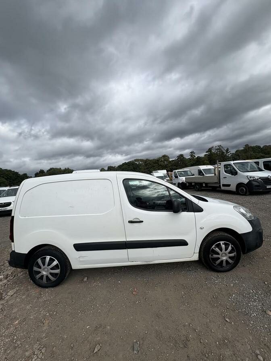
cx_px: 136
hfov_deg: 85.7
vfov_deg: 102.1
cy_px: 180
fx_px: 146
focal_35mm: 14
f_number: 2.2
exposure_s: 1/2494
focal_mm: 2.22
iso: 50
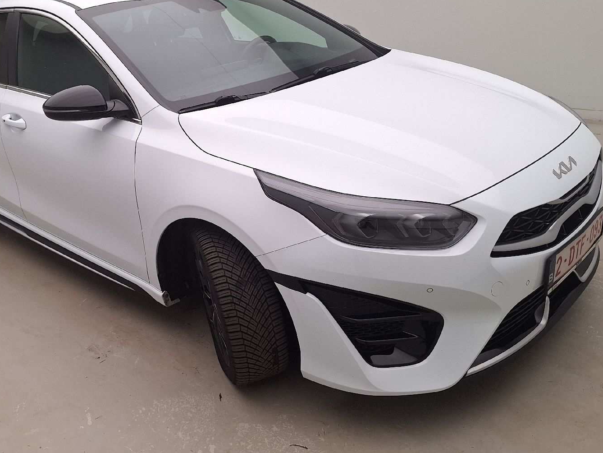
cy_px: 212
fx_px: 575
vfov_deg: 42.9
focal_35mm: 33
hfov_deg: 54.9
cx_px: 239
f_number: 1.8
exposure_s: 1/144
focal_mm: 5.54
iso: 40
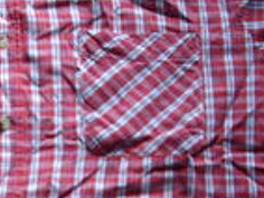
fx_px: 1228
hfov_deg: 12.1
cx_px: -10
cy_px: 183
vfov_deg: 9.2
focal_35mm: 161
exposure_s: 1/20
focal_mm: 6.2
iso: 200
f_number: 2.7
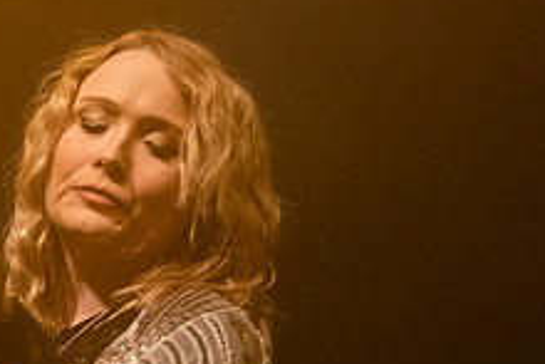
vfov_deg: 5.3
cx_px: 27
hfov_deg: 7.9
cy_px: 200
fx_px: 3908
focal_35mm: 258
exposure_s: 1/200
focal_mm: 86
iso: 2500
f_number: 3.2
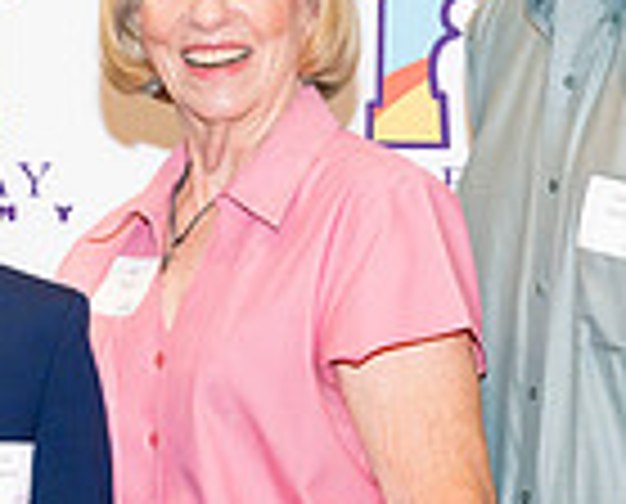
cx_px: 59
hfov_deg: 10.2
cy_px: 317
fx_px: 3493
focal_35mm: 188
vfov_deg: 8.3
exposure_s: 1/160
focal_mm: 45
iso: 800
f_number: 5.6
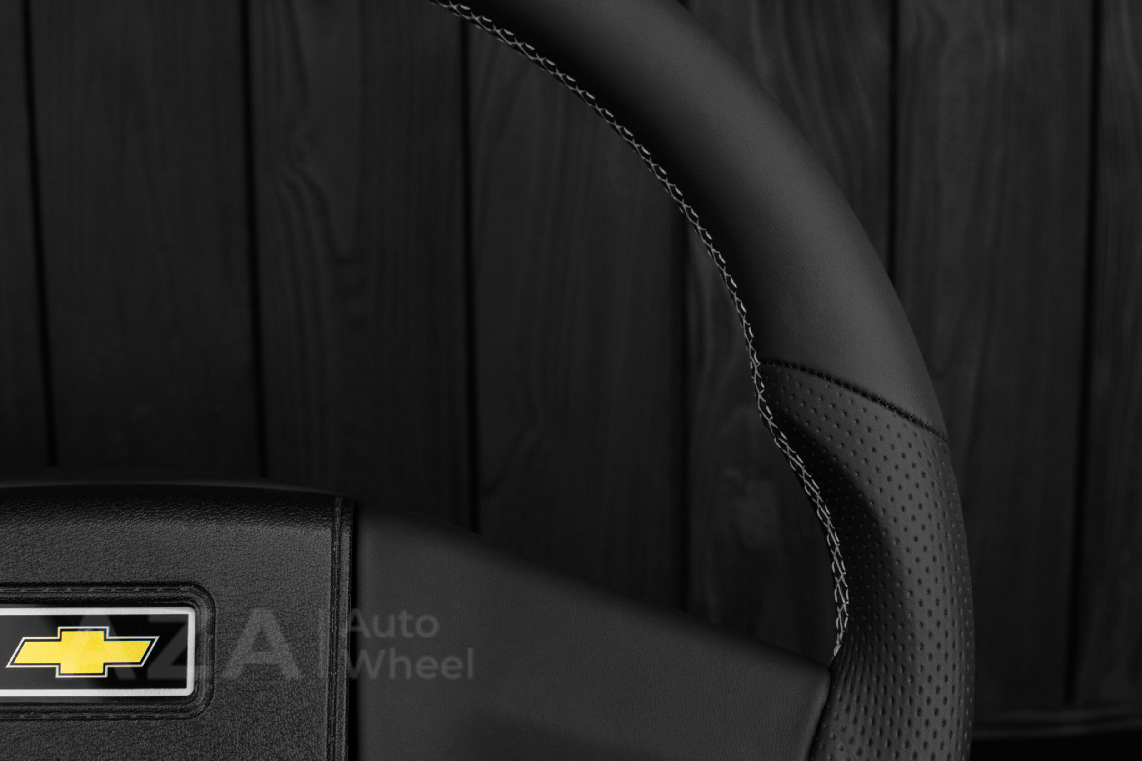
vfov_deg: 25.3
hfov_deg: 37.2
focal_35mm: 54
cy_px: 387
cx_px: 568
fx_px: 1697
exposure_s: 1/125
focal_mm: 35
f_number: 6.3
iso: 500
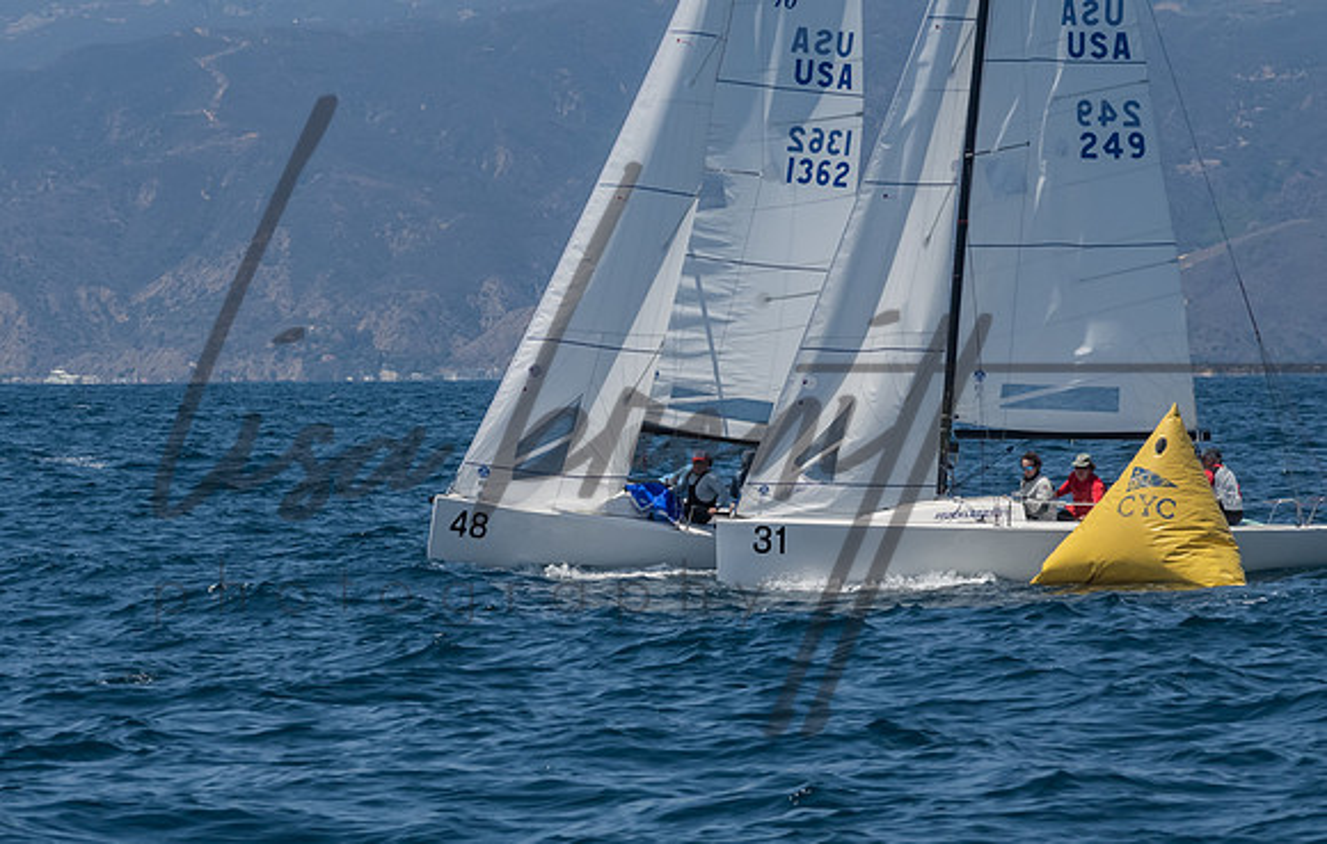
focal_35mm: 266
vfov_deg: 5.0
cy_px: 529
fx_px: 9677
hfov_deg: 7.8
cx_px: 526
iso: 640
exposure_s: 1/1250
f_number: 14
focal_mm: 145
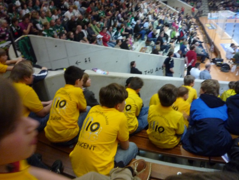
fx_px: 180
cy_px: 89
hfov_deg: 67.3
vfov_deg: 53.1
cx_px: 121
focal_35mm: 26
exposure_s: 1/10
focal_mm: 4.4
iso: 400
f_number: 2.8
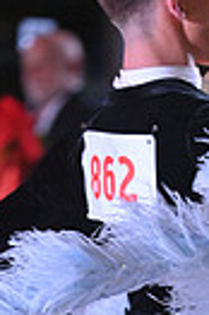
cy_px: 498
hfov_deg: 1.5
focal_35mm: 888
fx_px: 7753
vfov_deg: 2.3
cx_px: 263
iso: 4000
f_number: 4
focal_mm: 200
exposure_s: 1/400
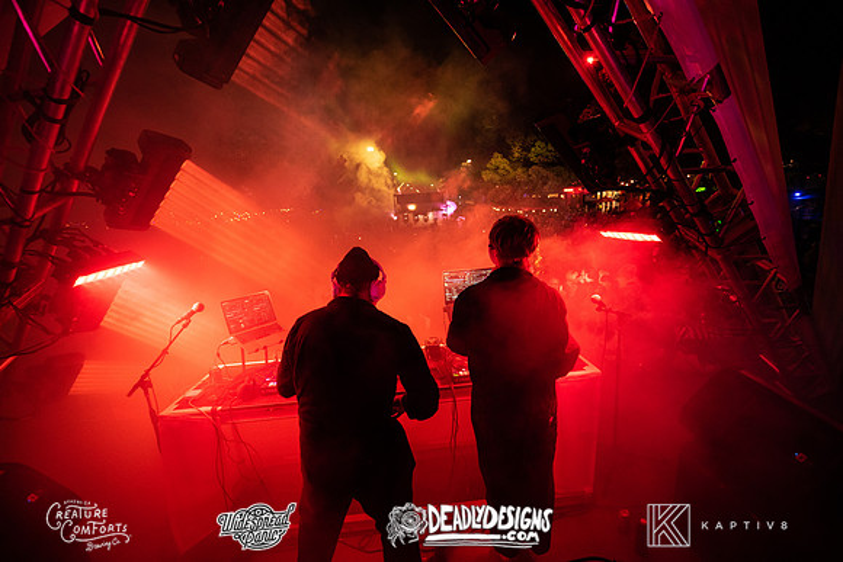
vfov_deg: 81.2
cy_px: 281
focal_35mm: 14
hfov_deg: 104.2
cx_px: 422
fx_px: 328
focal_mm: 14
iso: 2000
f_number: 3.5
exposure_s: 1/80
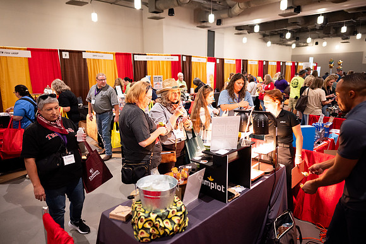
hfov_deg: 73.7
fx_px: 244
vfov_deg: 53.2
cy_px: 122
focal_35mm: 24
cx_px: 183
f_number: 1.8
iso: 1250
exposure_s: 1/200
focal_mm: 24
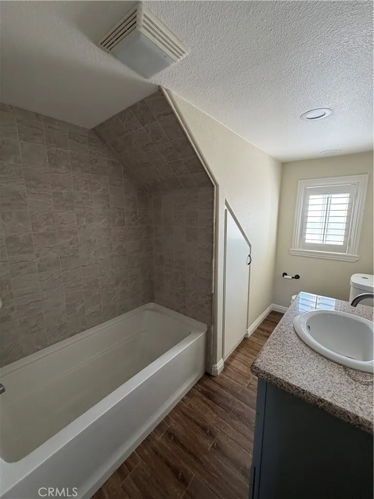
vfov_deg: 102.1
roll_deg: +0.4
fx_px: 202
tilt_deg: -10.0
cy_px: 250
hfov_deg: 85.7
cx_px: 187
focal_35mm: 14
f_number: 2.2
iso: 320
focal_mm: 2.22
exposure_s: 1/99
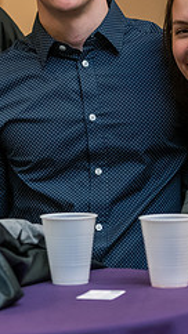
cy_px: 92
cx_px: 12
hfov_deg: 5.6
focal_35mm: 216
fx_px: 1916
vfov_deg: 10.0
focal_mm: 86
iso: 1600
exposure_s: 1/160
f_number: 3.2
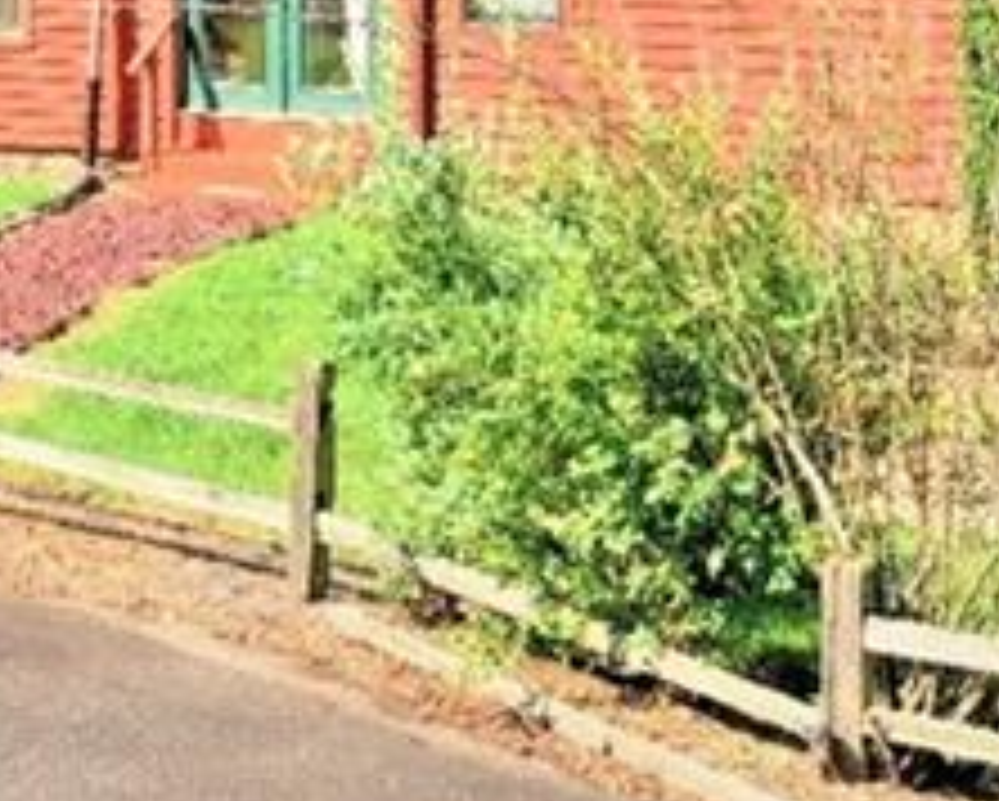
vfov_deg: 12.5
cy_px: -171
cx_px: 482
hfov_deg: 15.9
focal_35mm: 121
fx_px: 3581
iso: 100
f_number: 5.6
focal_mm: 10.26
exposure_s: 1/240
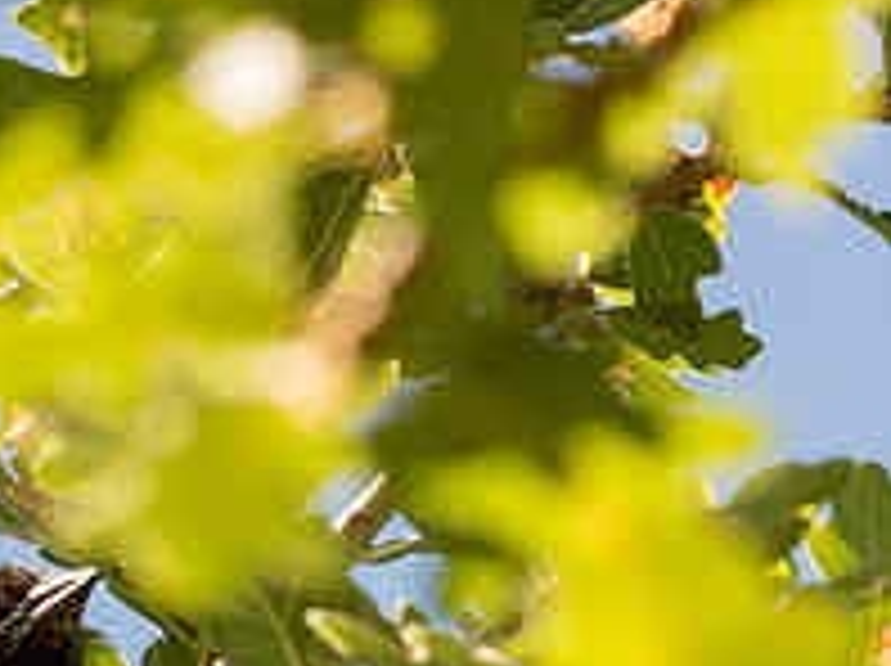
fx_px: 26403
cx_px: -85
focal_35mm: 1027
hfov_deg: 1.9
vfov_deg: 1.4
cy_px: 640
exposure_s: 1/1000
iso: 1400
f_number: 10
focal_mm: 220
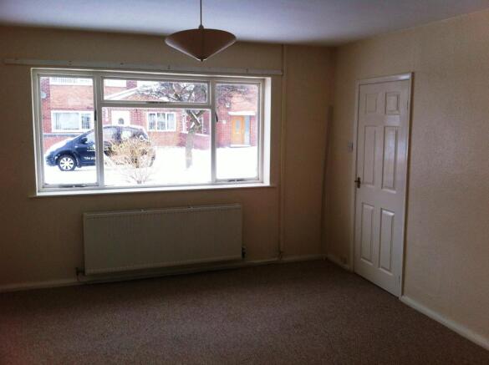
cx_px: 244
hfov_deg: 52.7
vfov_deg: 40.6
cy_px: 182
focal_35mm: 35
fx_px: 494
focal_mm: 3.85
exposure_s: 1/50
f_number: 2.8
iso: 100
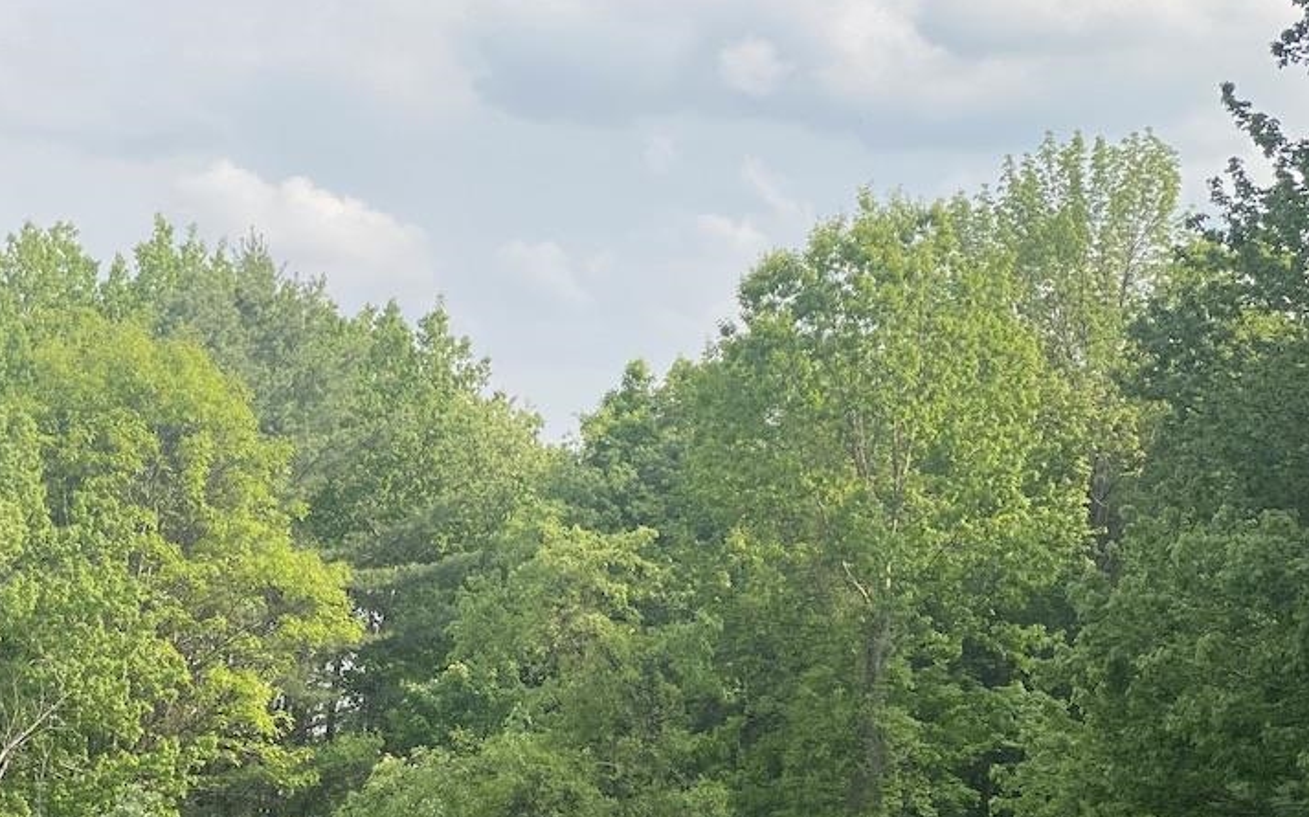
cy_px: 712
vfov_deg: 13.1
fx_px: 3530
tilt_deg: +3.0
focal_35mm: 99
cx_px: 345
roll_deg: -2.4
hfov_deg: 20.9
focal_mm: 6
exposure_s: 1/786
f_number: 2
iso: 20
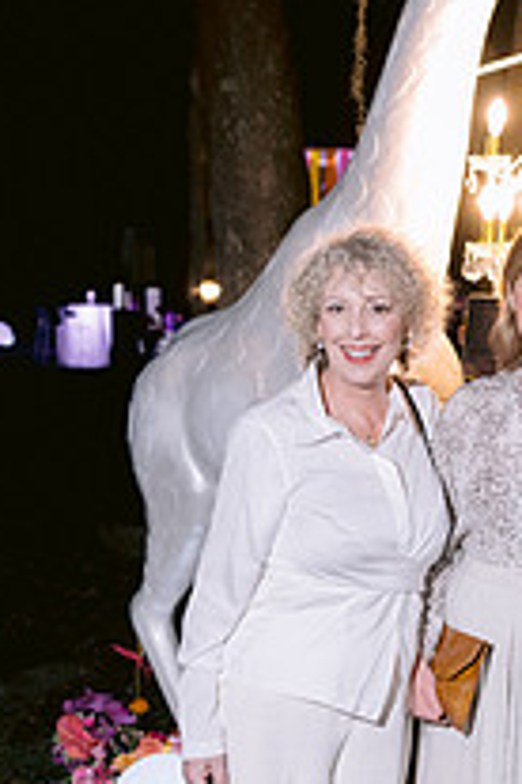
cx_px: 541
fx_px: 1653
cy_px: 526
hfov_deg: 17.5
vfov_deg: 26.5
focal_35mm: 76
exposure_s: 1/125
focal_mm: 35
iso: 1600
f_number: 2.8
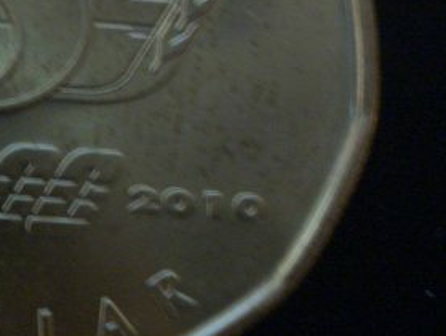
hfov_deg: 13.7
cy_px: 42
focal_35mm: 142
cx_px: 27
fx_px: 1832
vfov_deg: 10.4
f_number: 3.5
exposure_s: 1/8
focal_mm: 10.2
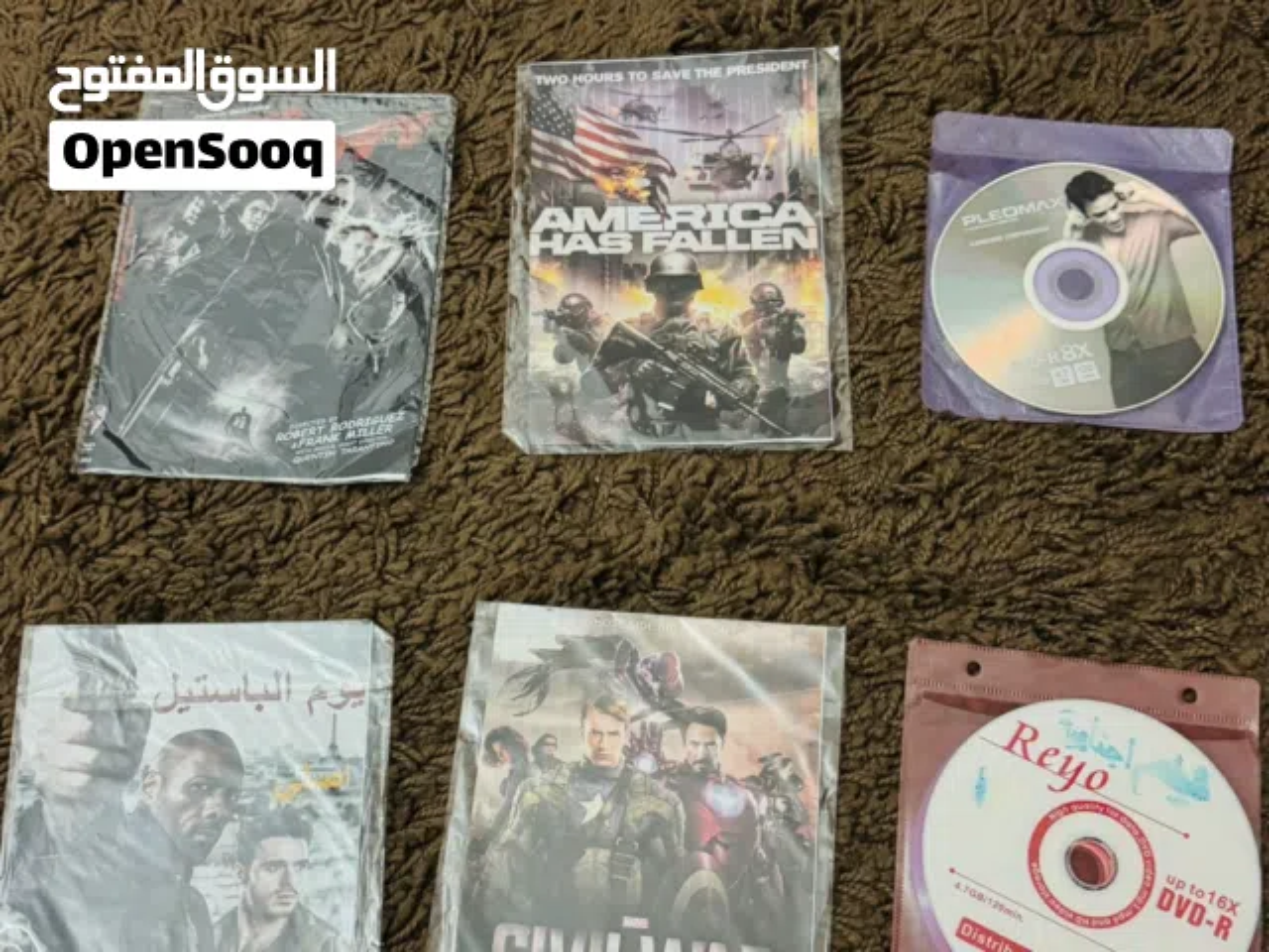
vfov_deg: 56.8
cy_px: 476
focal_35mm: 24
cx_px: 634
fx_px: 880
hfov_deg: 71.6
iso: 800
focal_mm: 6.76
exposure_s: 1/25
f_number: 1.78
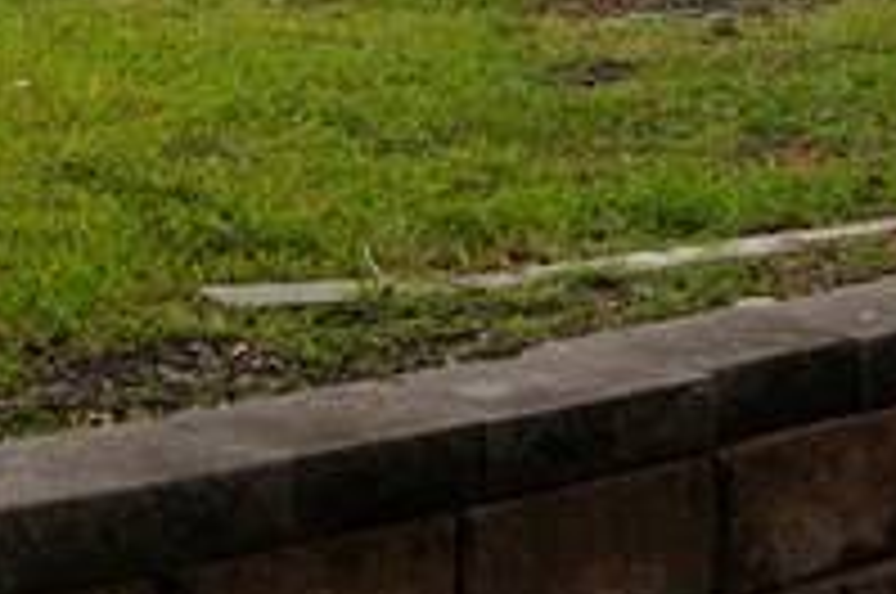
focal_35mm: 139
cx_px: 522
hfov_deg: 14.8
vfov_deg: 9.3
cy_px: -551
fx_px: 3454
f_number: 6.3
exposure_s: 1/100
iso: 100
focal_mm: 23
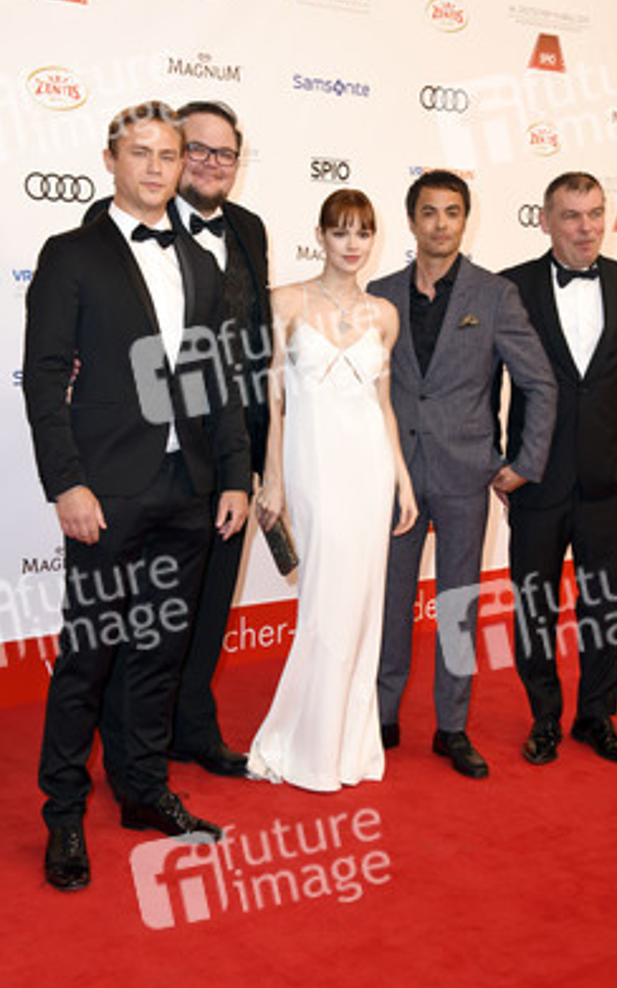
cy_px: 490
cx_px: 334
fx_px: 1347
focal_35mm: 50
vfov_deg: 40.3
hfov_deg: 25.8
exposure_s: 1/125
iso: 250
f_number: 6.3
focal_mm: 48
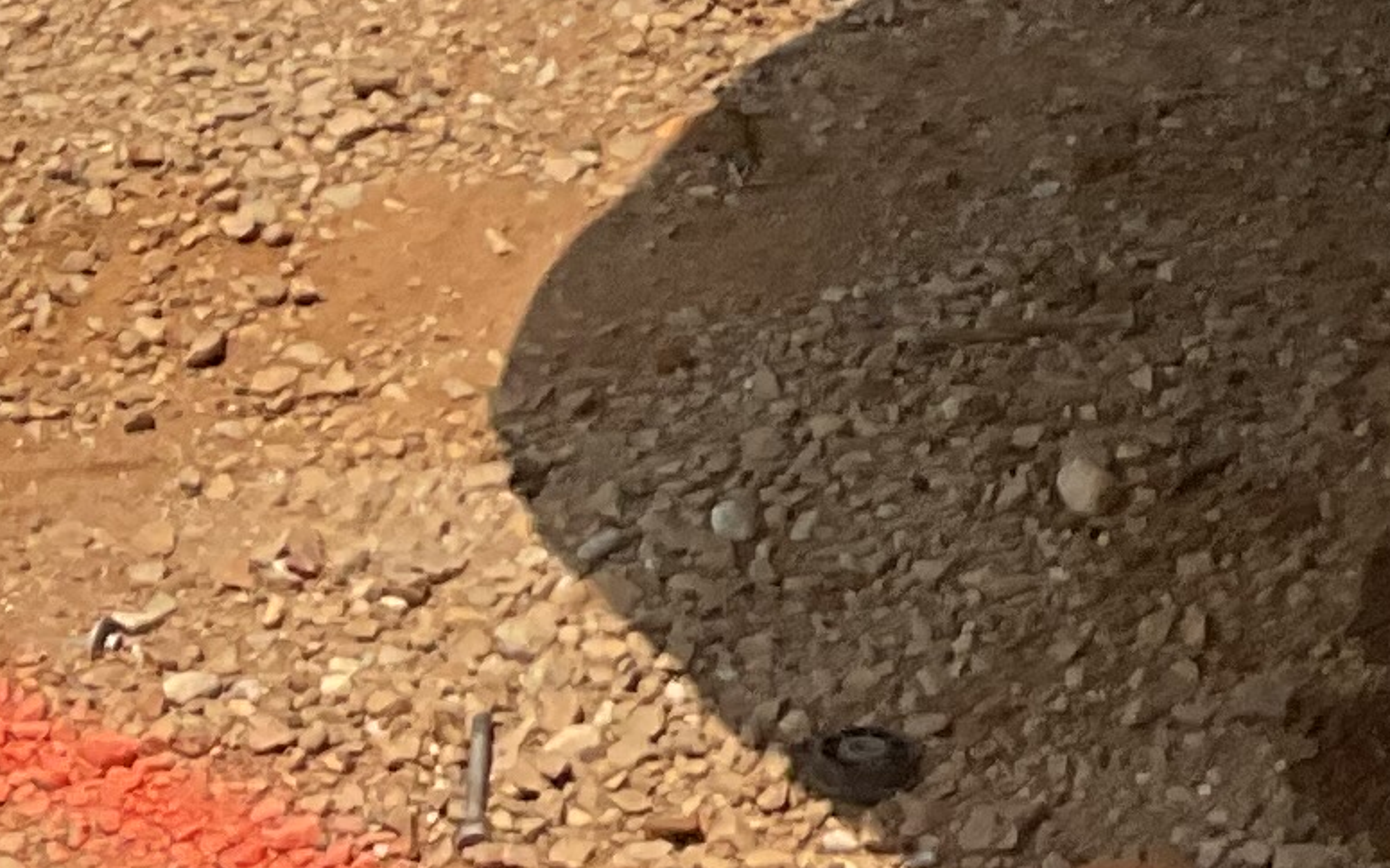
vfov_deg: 7.4
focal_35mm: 160
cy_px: -1566
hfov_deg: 11.8
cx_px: 2735
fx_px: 6060
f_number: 1.8
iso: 16
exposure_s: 1/2801
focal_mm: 3
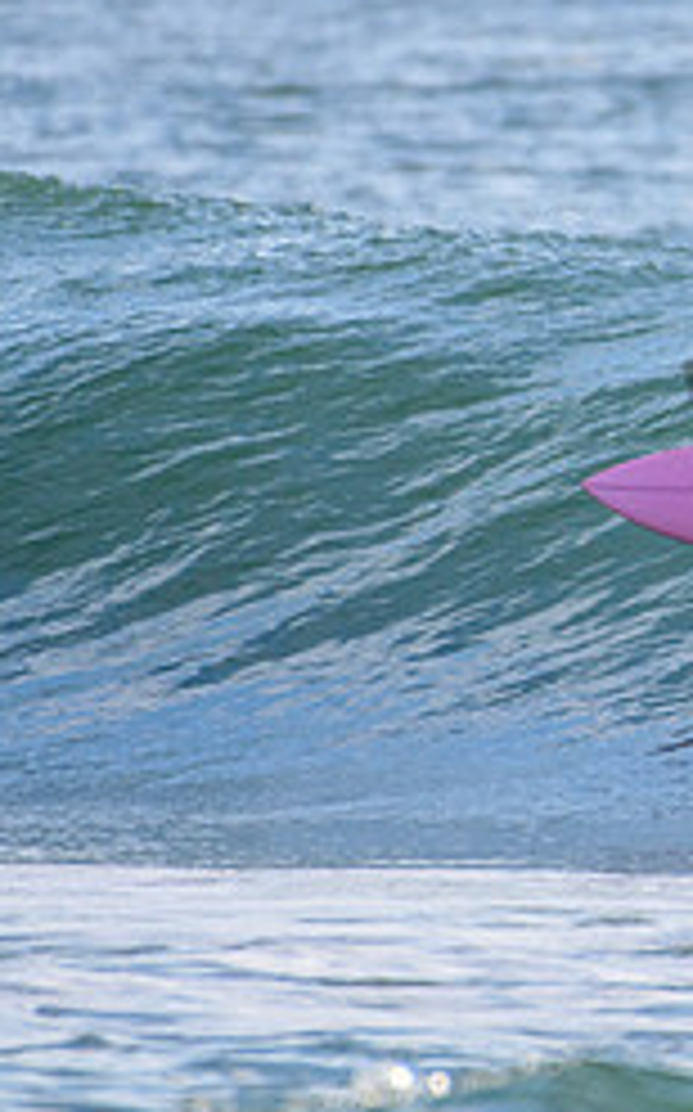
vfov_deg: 1.2
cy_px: 394
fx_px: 54307
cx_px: 1148
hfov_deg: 0.7
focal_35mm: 1794
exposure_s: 1/2000
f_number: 5.6
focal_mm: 500
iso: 450
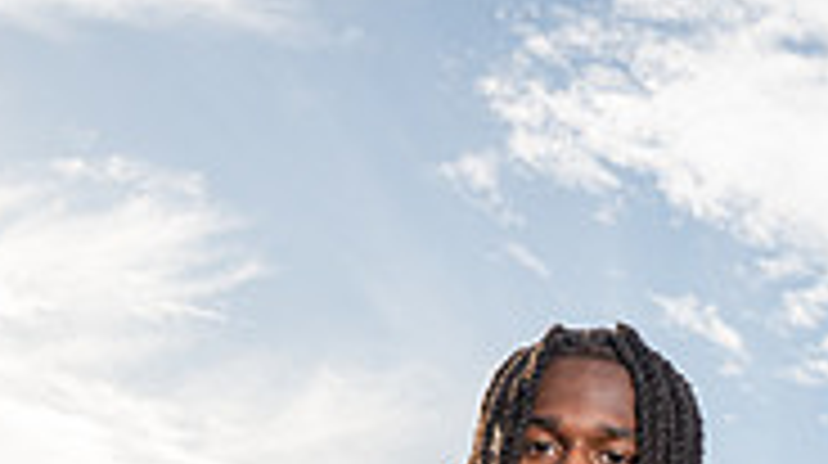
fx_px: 2478
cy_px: 996
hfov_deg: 18.9
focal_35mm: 113
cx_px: 536
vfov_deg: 9.8
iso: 160
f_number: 10
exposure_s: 1/250
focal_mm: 44
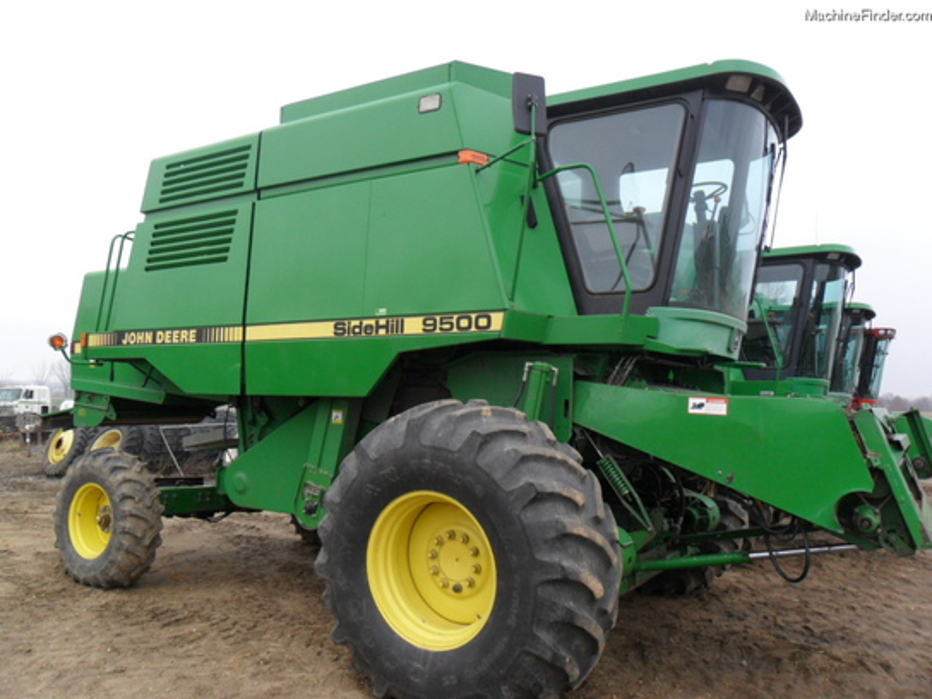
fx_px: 727
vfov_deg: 51.4
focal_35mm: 27
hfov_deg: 65.3
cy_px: 350
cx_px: 466
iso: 100
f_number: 3.5
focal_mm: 4.9
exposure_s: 1/125
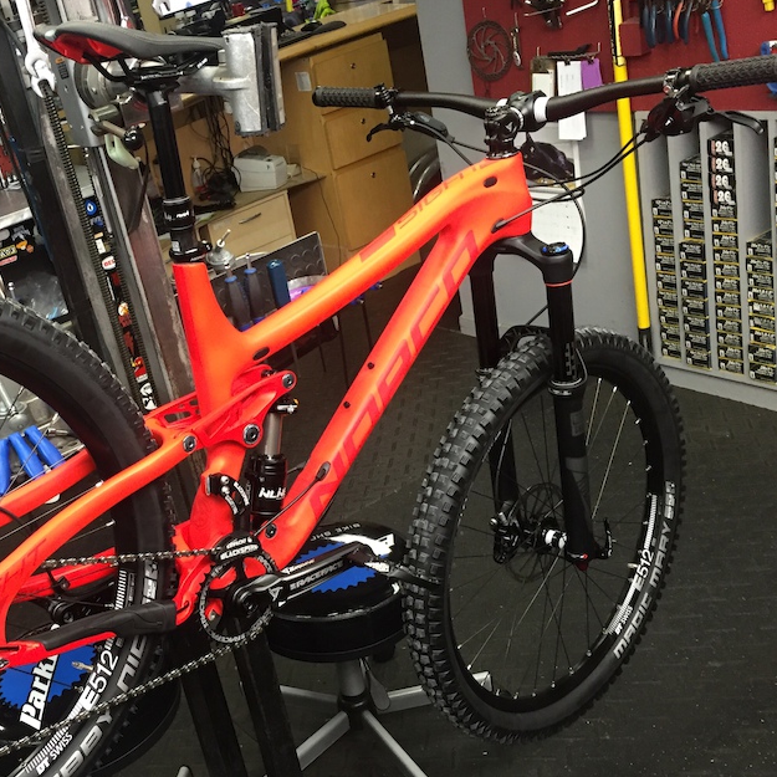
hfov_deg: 39.1
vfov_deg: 40.0
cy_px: 439
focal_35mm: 42
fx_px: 1067
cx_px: 203
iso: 125
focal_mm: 4.15
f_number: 2.2
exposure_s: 1/30
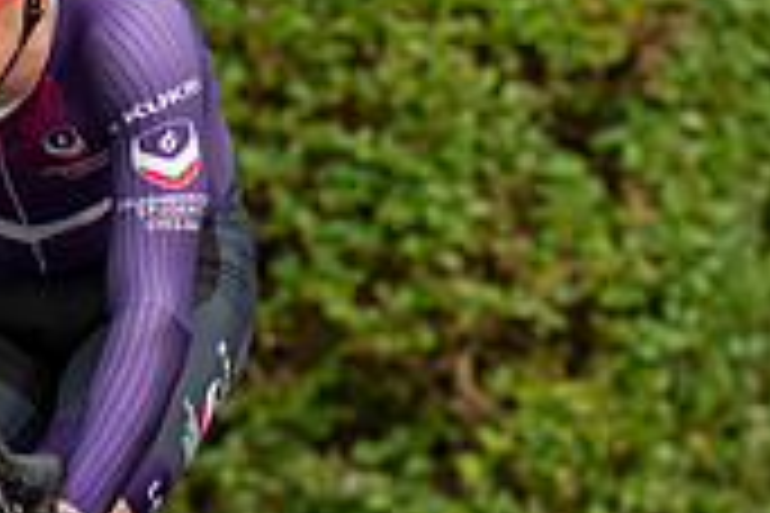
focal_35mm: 724
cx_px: 84
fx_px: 15484
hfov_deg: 2.8
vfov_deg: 1.9
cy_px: 63
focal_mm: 155
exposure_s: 1/800
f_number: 4
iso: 400
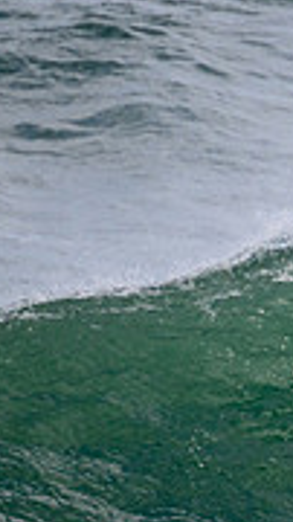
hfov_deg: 0.4
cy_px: 448
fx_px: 37348
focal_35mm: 2699
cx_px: 804
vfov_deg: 0.8
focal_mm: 800
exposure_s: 1/2000
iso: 1000
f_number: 11
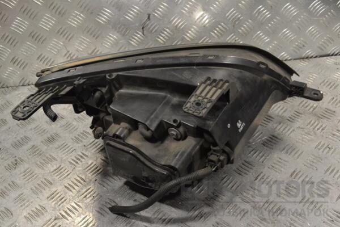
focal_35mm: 48
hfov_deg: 41.1
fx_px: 453
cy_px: 114
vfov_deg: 28.1
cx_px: 170
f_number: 8
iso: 3200
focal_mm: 32
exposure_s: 1/250
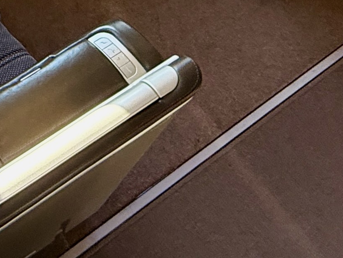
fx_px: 575
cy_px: -243
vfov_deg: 18.1
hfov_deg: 29.9
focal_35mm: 58
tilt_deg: -47.5
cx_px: -32
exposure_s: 1/99
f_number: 2.2
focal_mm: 2.22
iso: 125
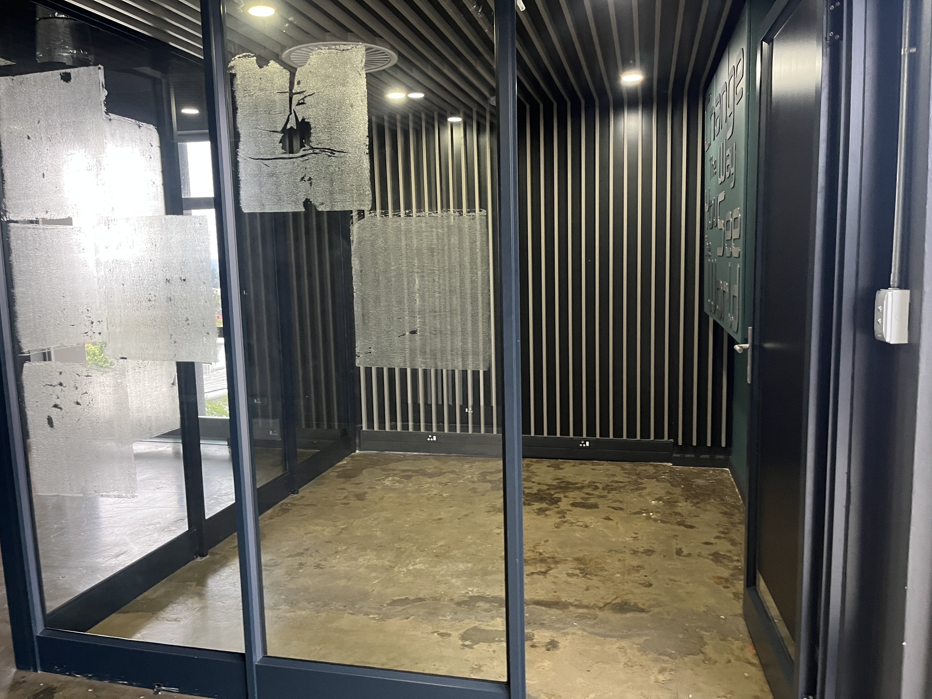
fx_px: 700
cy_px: 350
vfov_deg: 53.1
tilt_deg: -6.6
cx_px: 466
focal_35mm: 26
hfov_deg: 67.3
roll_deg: -0.4
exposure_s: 1/60
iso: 320
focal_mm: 5.1
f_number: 1.6
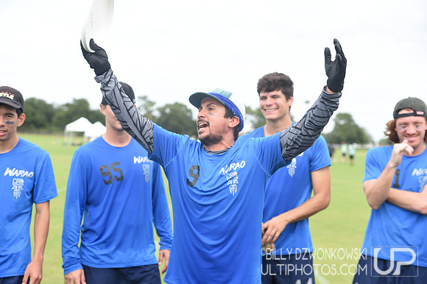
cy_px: 142
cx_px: 214
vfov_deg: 30.5
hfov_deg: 44.5
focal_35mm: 44
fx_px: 522
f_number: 4.5
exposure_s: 1/250
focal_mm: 44
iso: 100
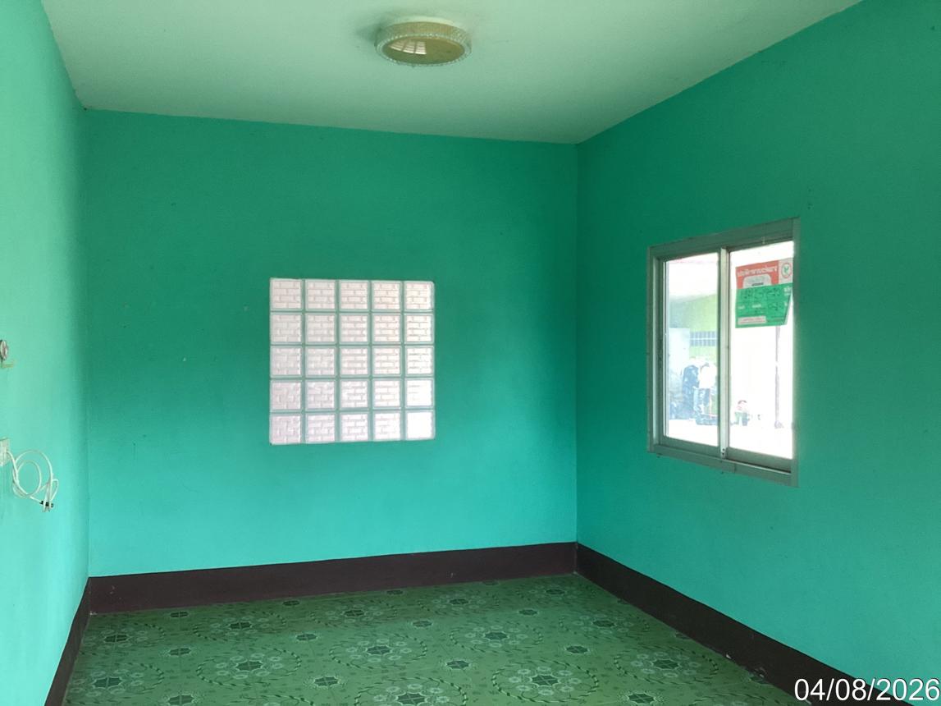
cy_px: 353
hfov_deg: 58.4
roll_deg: -0.4
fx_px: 843
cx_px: 470
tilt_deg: -1.8
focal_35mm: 31
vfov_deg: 45.4
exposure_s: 1/100
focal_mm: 3.3
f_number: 2.4
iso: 64
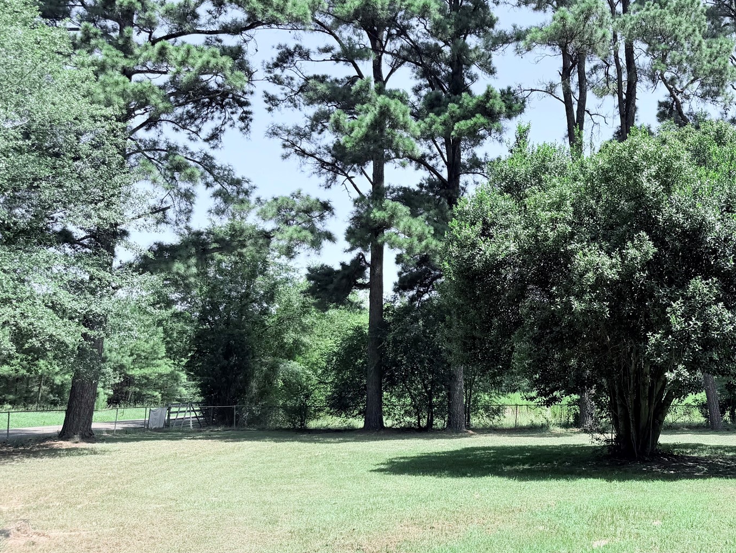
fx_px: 765
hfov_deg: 49.5
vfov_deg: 39.7
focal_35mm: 36
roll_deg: +0.2
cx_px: 541
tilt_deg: +7.8
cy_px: 285
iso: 80
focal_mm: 6.76
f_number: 1.78
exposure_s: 1/1618
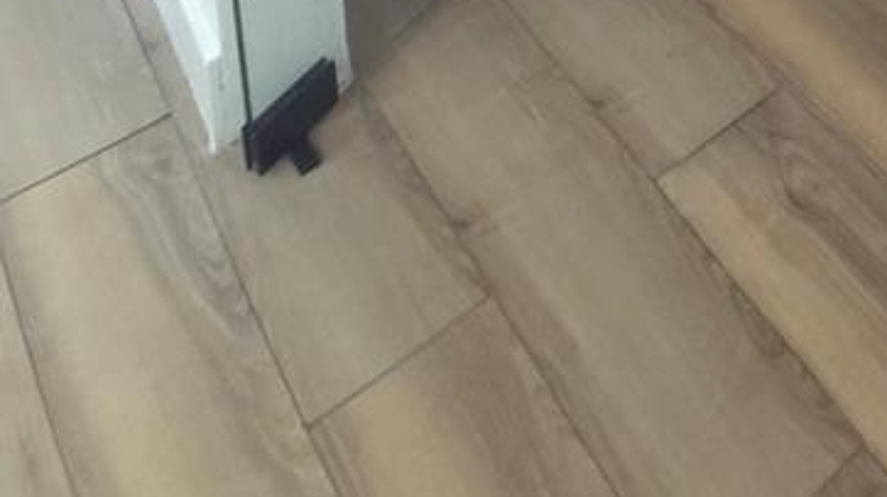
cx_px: 1083
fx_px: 1105
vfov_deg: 14.1
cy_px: -761
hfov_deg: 34.4
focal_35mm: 47
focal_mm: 2.2
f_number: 2.2
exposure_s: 1/30
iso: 250
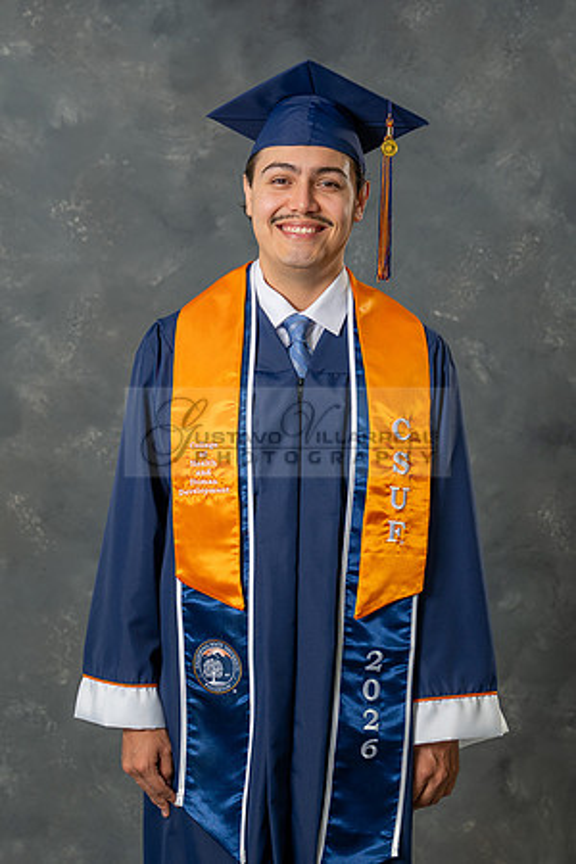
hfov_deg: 16.3
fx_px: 2007
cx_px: 322
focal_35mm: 84
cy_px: 425
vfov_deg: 24.3
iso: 200
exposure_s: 1/200
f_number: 3.5
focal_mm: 52
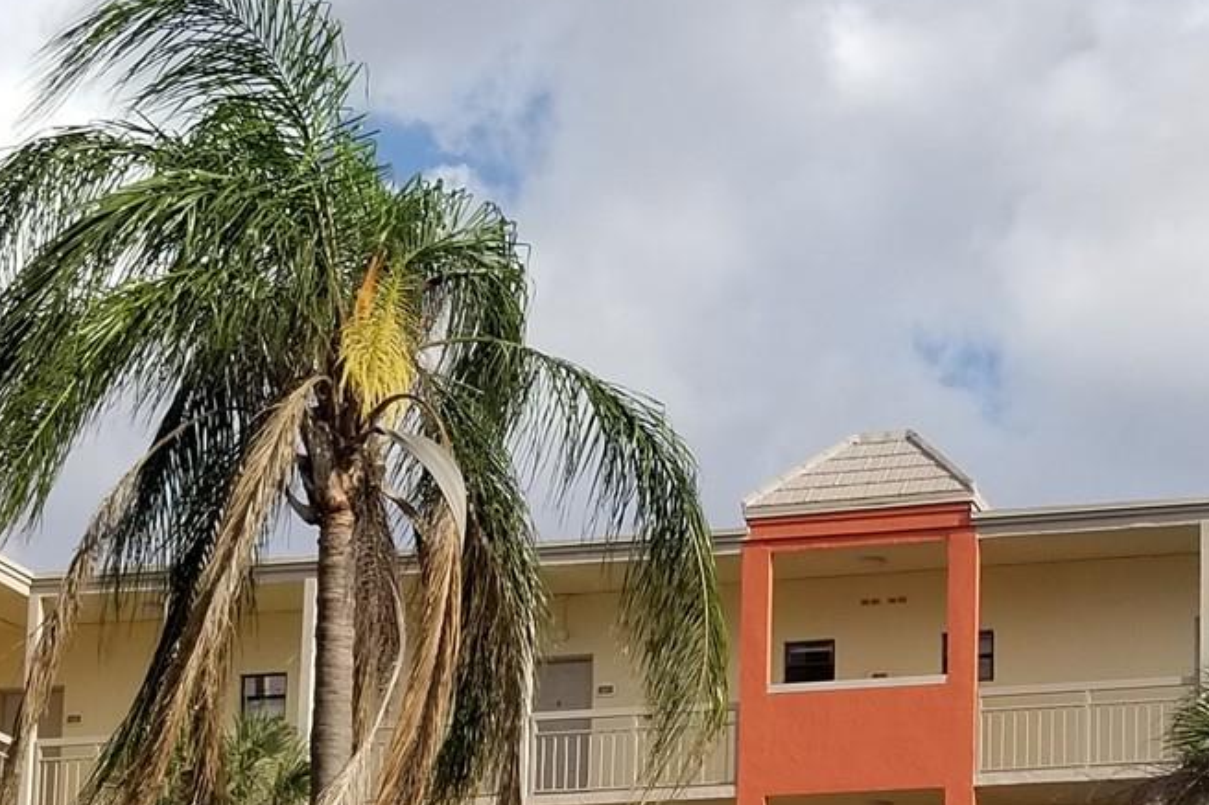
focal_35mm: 66
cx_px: 835
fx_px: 2216
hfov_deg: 30.2
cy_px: 991
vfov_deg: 19.3
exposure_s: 1/2967
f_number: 1.7
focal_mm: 4.25
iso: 50
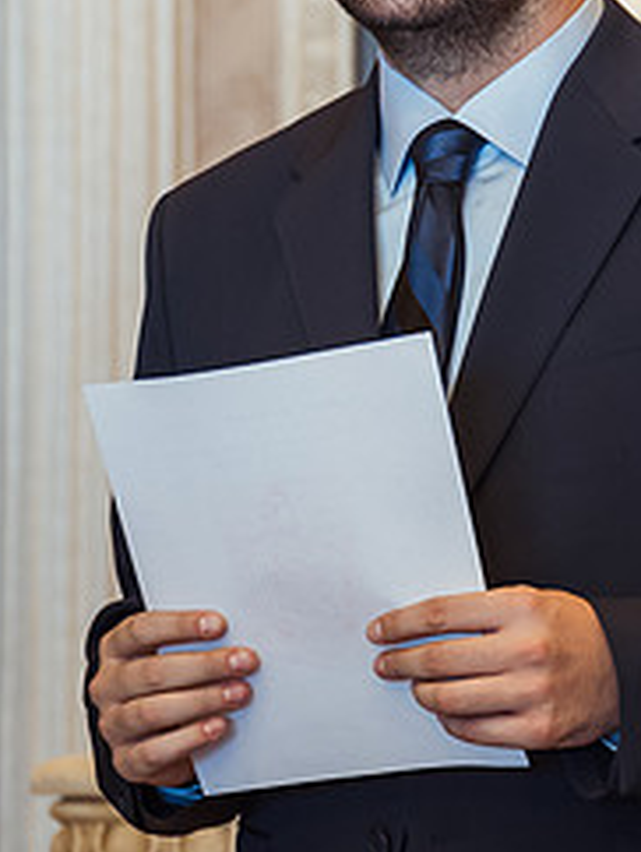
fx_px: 4781
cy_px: 337
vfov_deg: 10.2
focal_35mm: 194
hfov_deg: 7.5
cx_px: 987
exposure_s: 1/160
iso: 1000
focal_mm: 52
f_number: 2.8
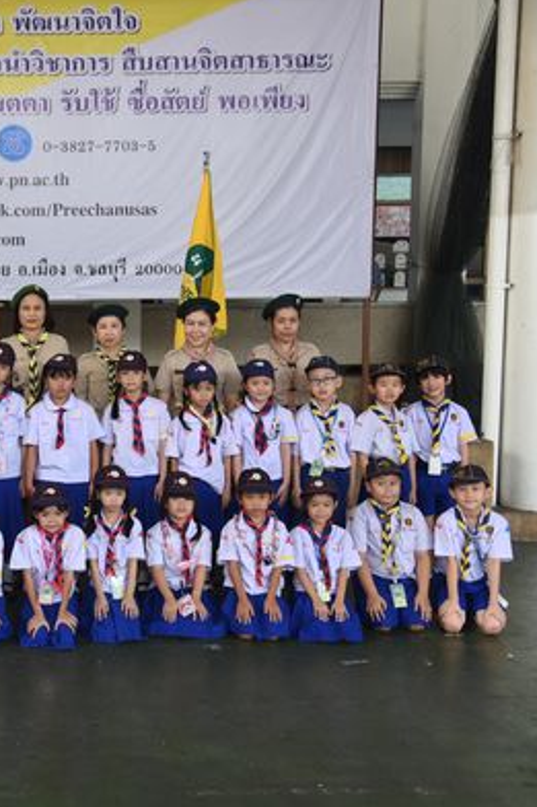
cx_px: -25
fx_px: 1097
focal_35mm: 49
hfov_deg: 25.8
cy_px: 399
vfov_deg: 40.4
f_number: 4
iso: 400
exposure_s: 1/250
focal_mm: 32
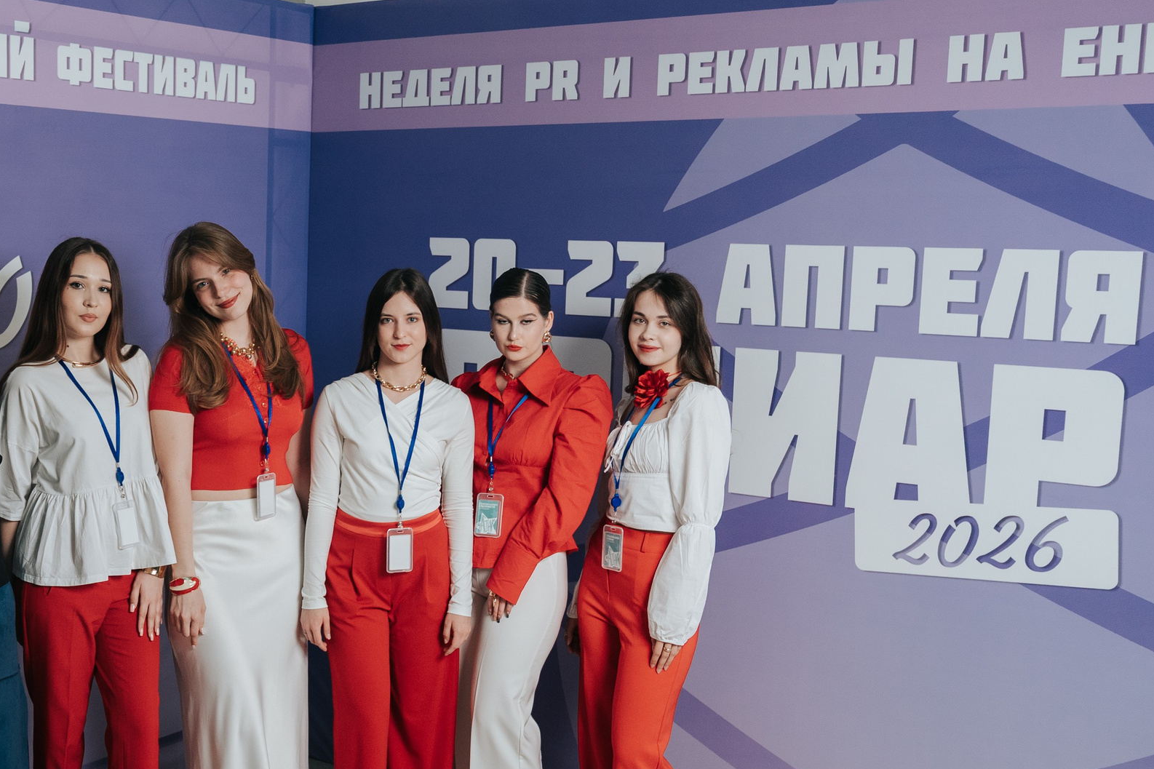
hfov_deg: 38.7
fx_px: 1602
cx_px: 310
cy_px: 459
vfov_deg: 26.9
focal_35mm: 50
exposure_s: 1/160
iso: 800
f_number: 2.8
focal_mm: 28
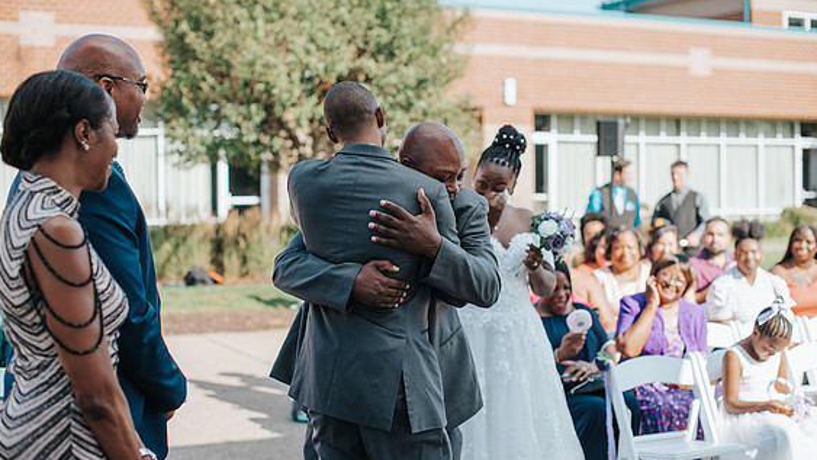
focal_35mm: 54
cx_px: 416
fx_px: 1170
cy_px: 221
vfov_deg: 22.2
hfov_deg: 38.5
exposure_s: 1/2000
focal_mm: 50
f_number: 2.5
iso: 200
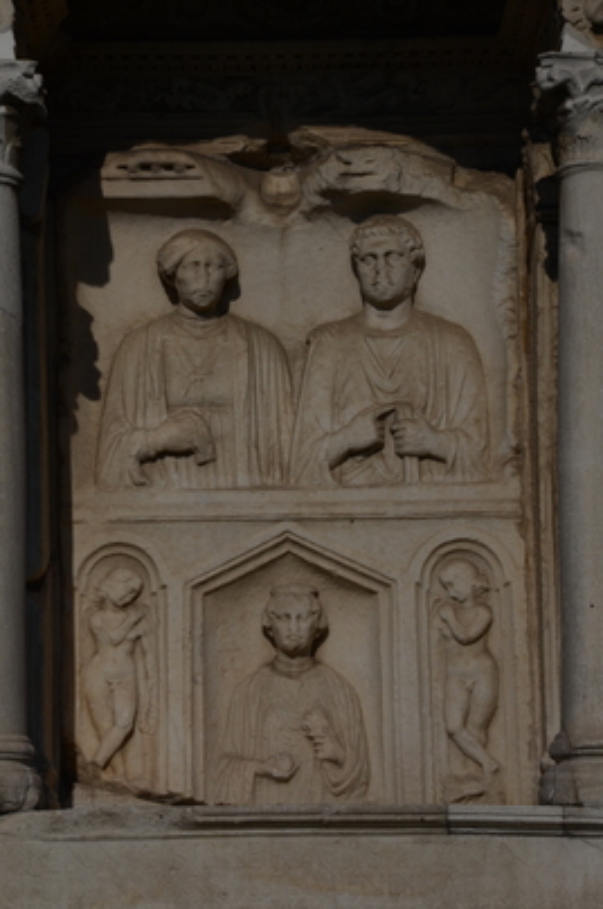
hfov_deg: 9.1
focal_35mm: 150
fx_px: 3781
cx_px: 302
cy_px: 454
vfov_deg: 13.7
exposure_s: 1/2500
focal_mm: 100
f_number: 13
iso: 320
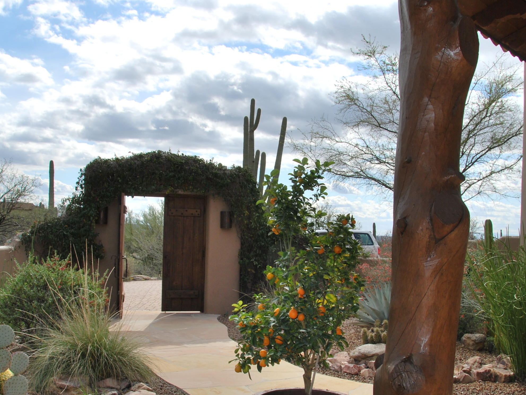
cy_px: 245
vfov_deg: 37.5
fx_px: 577
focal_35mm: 38
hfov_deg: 49.0
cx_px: 261
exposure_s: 1/200
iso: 100
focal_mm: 18
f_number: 11
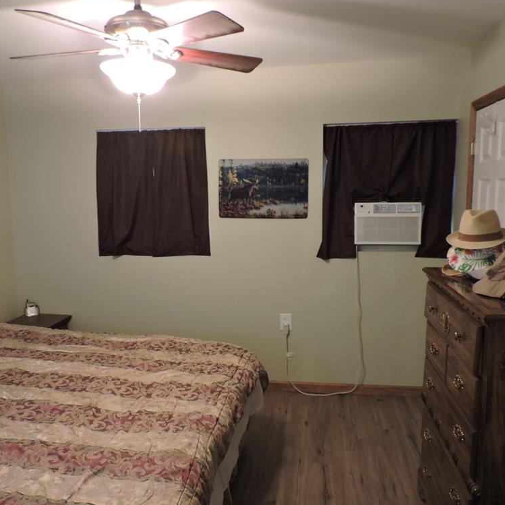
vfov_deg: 55.6
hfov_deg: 55.6
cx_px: 233
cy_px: 251
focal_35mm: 29
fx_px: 479
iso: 400
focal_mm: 4.3
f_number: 3
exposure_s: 1/10
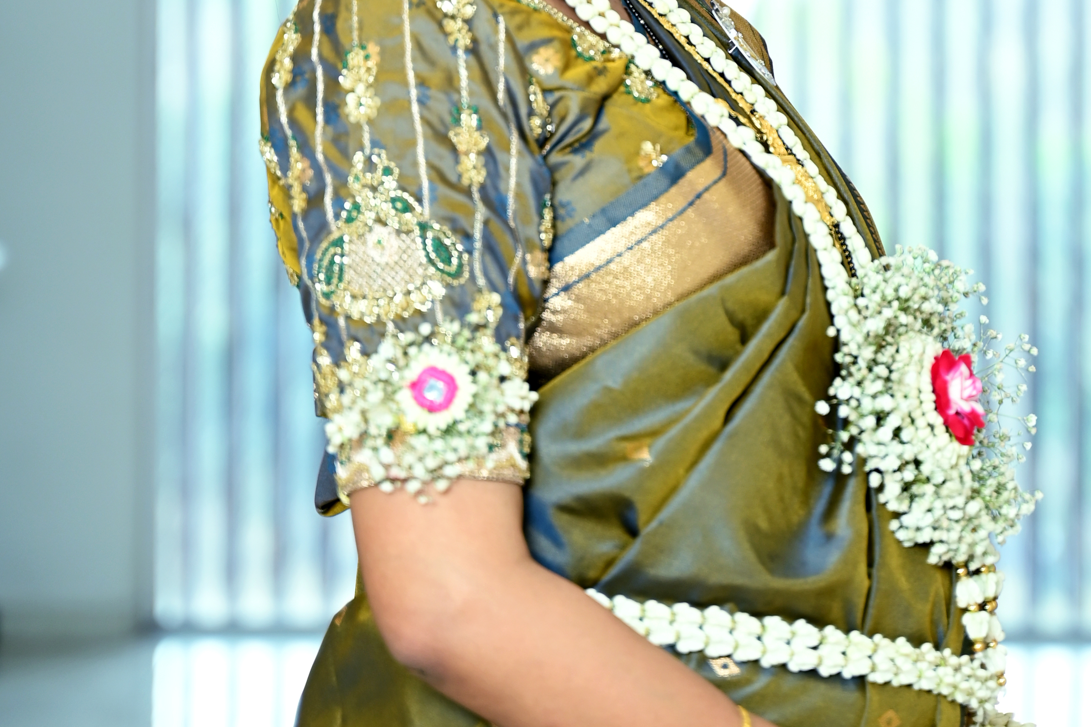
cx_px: 668
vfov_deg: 7.7
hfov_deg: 11.6
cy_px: -52
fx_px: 5363
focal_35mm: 177
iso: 250
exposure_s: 1/160
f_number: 2.8
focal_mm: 75
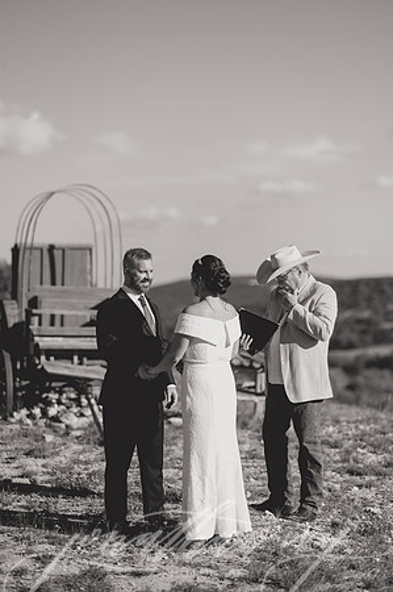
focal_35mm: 85
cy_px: 296
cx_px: 196
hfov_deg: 16.0
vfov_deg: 23.9
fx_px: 1395
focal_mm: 85
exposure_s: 1/4000
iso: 50
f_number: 2
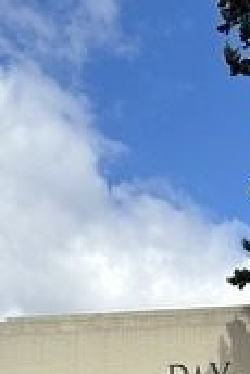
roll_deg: -0.5
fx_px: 1206
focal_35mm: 116
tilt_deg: +6.5
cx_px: 348
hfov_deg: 11.5
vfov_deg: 16.3
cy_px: 544
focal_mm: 6.86
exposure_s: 1/5848
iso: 80
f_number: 1.78
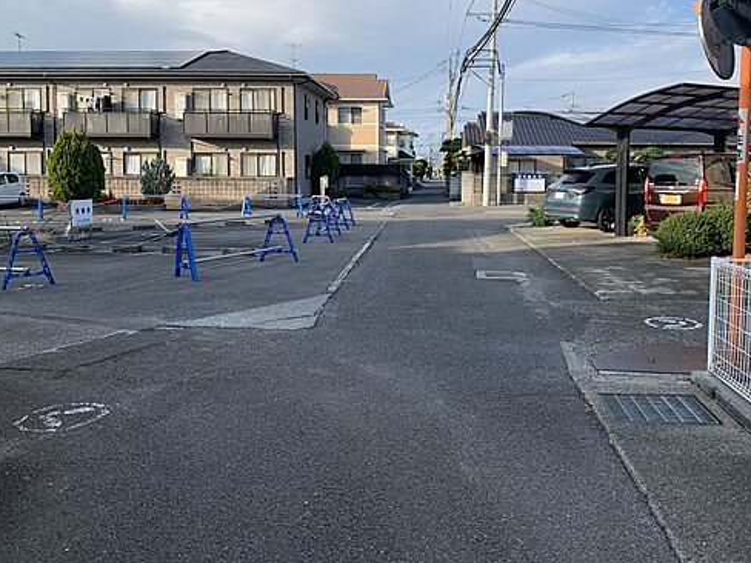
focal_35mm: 32
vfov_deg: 43.9
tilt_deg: -4.4
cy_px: 220
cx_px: 431
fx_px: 694
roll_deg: -0.3
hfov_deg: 56.6
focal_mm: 4.25
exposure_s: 1/802
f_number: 1.8
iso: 25
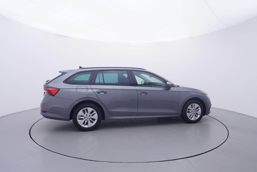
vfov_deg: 56.2
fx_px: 161
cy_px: 86
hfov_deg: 77.3
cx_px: 128
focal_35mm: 22
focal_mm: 15
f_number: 5
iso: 200
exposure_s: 1/80
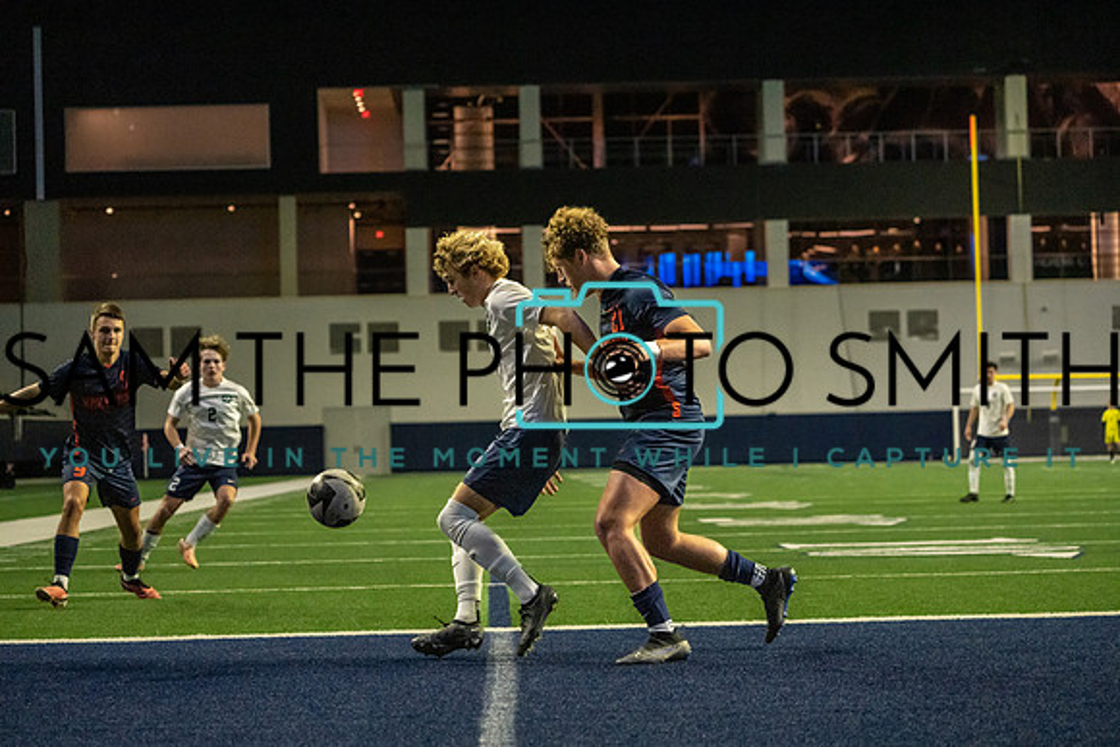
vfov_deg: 13.4
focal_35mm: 102
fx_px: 3185
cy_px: 374
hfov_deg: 19.9
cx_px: 560
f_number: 4.5
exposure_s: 1/1000
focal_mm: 100
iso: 10000
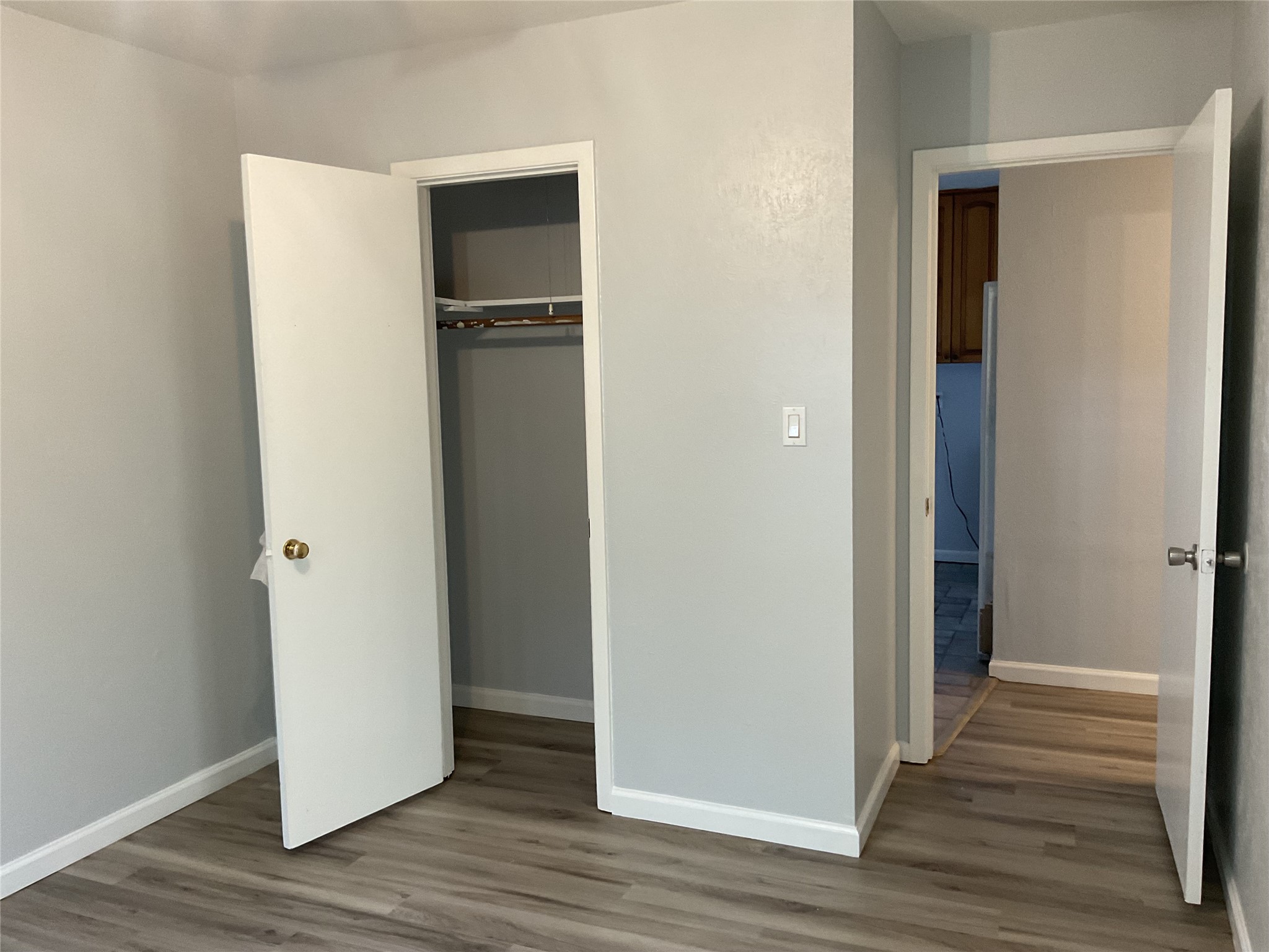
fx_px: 1063
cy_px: 476
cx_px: 634
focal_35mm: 29
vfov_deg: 48.2
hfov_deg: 61.7
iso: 125
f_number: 1.8
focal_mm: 3
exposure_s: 1/60
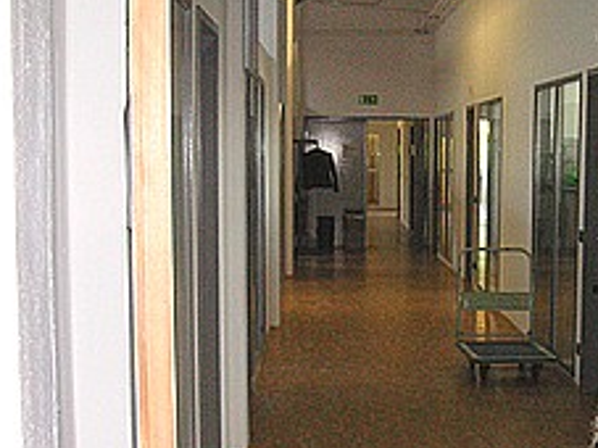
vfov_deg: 19.5
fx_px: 1295
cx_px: 450
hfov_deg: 25.7
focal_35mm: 75
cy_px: 344
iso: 160
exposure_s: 1/45
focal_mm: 6.1
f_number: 2.8
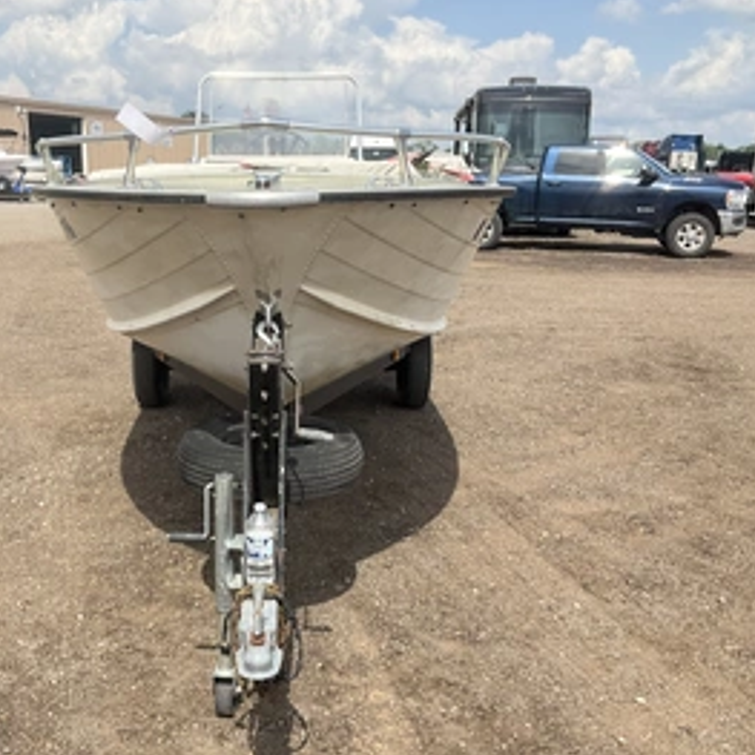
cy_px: 422
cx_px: 284
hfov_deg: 42.5
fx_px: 962
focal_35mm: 39
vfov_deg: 42.8
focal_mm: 3
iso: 25
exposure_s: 1/1675
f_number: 1.8
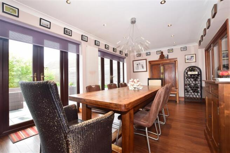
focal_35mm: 15
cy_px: 76
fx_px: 96
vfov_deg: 77.3
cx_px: 115
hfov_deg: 100.4
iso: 200
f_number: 7.1
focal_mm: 10
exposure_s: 1/13
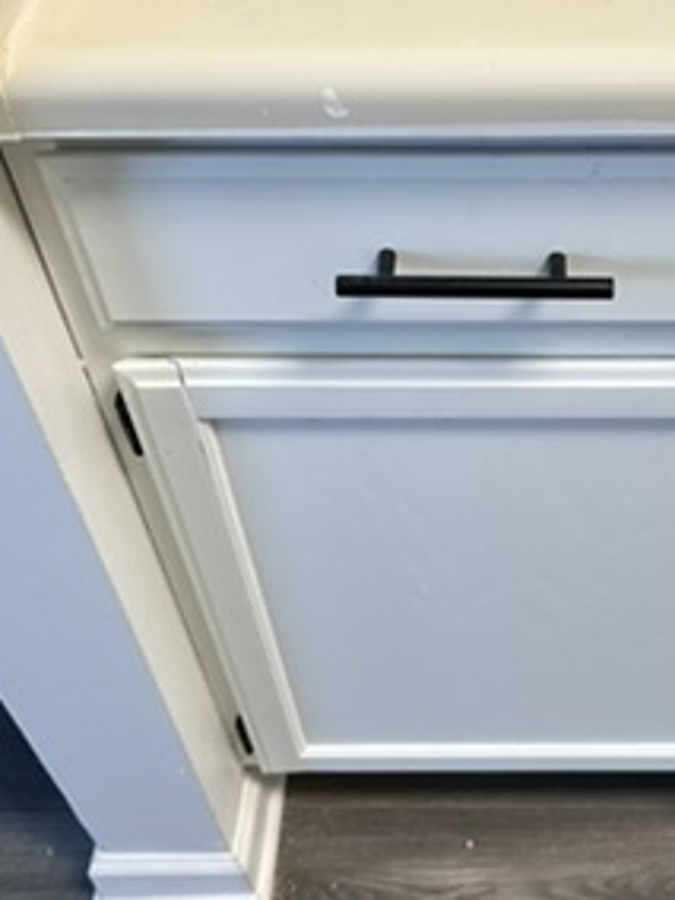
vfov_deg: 42.9
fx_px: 1144
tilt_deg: -47.3
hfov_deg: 32.1
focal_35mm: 44
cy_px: 402
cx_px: 523
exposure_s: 1/120
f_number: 1.5
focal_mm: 5.7
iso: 80
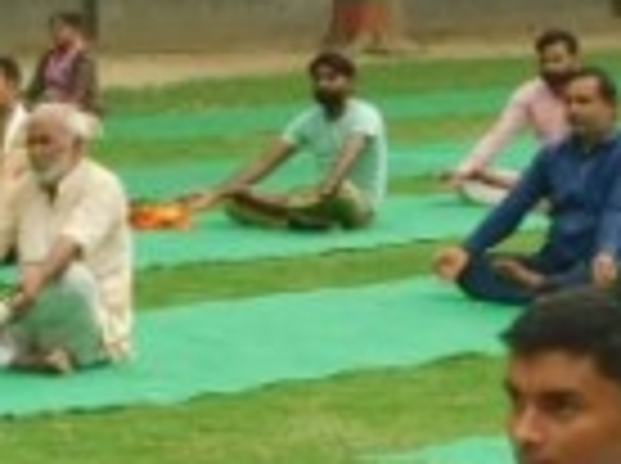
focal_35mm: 209
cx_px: -477
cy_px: 77
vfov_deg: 7.1
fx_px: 3743
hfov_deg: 9.1
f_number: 3.7
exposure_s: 1/320
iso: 125
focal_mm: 8
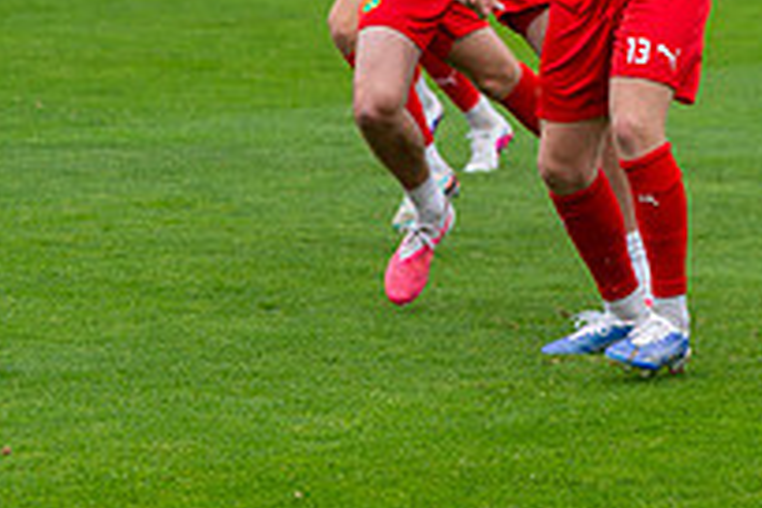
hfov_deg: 6.2
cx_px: 583
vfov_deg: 4.1
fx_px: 7069
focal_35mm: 334
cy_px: -5
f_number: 3.2
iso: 250
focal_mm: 100
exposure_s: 1/1250
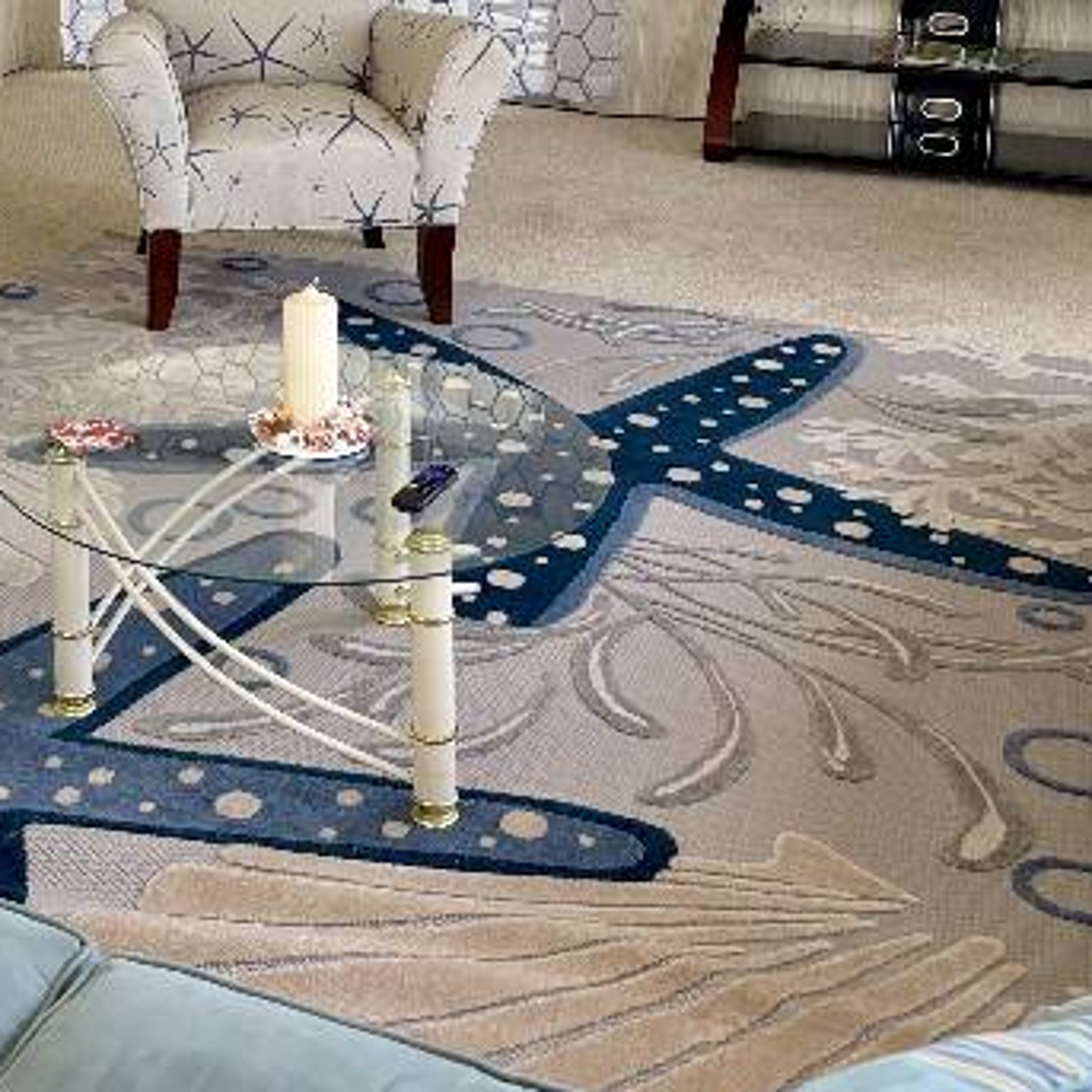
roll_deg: +0.3
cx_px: 169
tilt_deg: -11.8
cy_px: 94
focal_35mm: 57
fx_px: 2034
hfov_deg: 29.2
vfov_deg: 28.8
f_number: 1.6
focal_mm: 5.96
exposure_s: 1/63
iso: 125
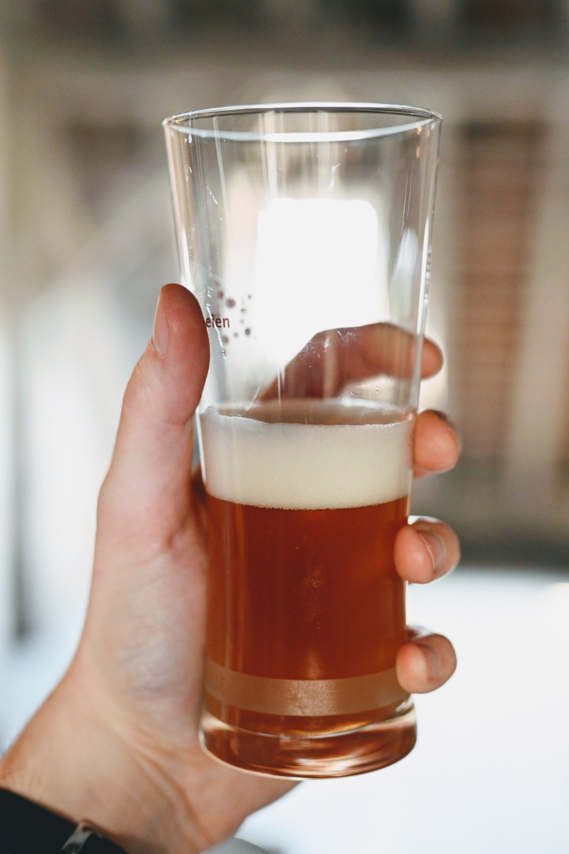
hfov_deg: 27.0
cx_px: 284
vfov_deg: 39.6
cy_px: 427
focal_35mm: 50
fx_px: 1185
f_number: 3.2
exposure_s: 1/60
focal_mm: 50
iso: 3200
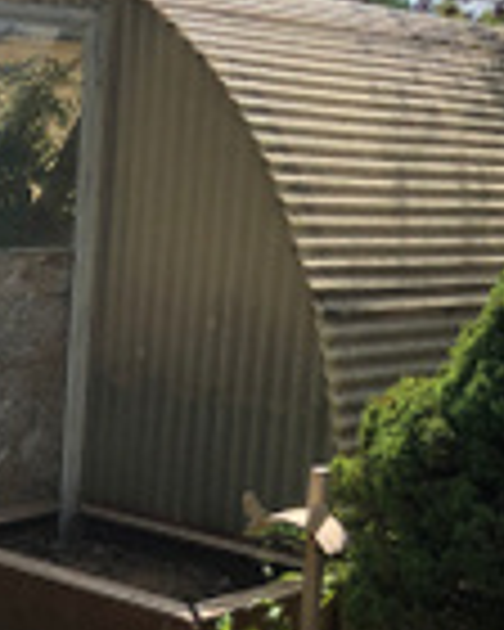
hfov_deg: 15.8
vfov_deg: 20.2
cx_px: -81
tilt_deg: -9.6
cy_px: 486
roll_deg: -1.1
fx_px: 1753
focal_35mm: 94
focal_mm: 3.99
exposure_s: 1/2404
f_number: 1.8
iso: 20
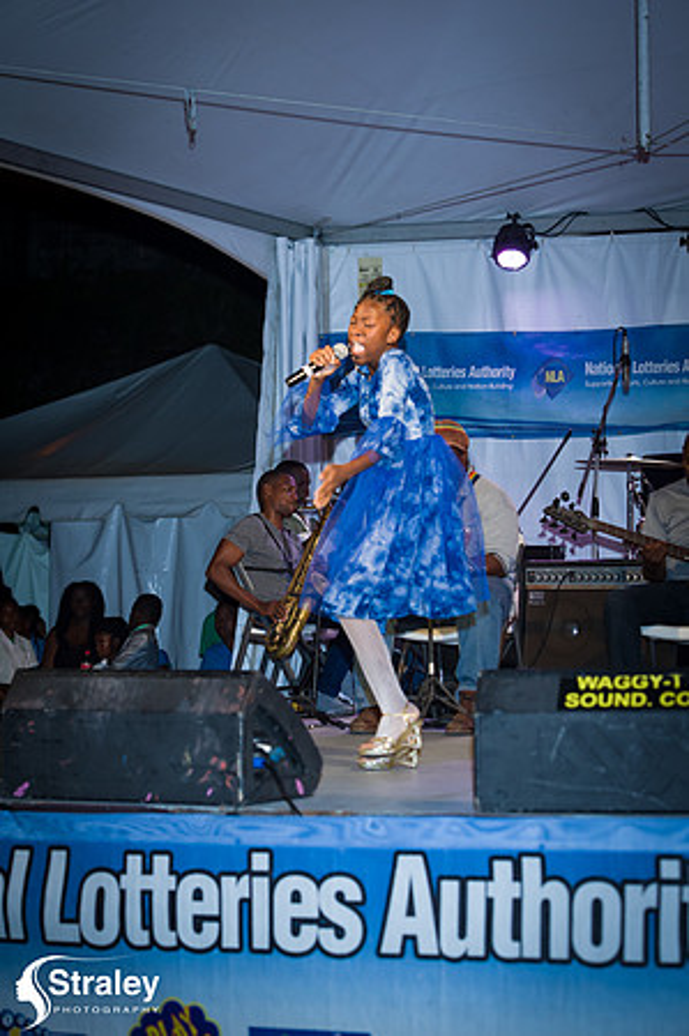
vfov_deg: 22.6
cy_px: 518
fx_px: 2590
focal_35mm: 90
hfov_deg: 15.2
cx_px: 344
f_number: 5.6
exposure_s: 1/160
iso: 2000
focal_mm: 90
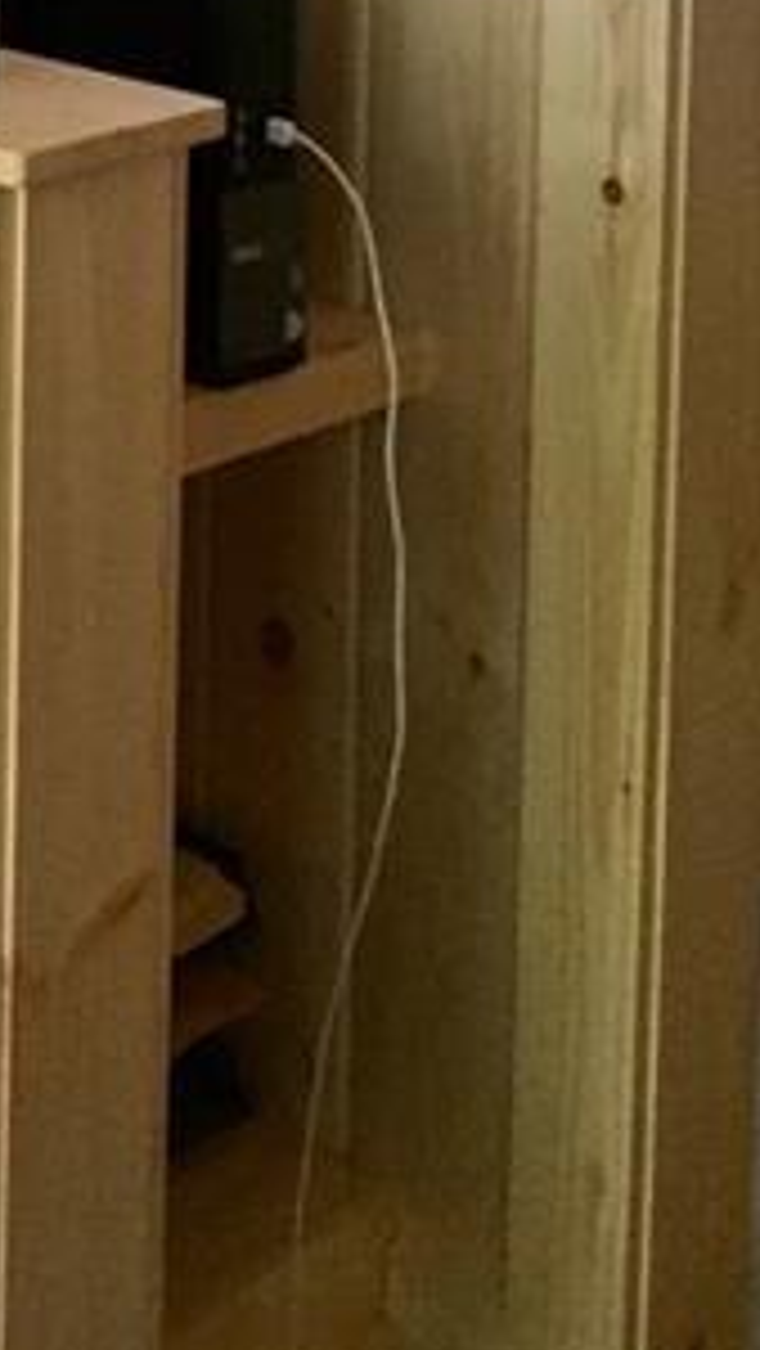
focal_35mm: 81
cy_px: -346
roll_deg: +0.0
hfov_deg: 13.8
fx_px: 2899
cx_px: -459
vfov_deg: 23.5
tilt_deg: -5.7
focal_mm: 4.15
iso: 250
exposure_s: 1/15
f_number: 2.2
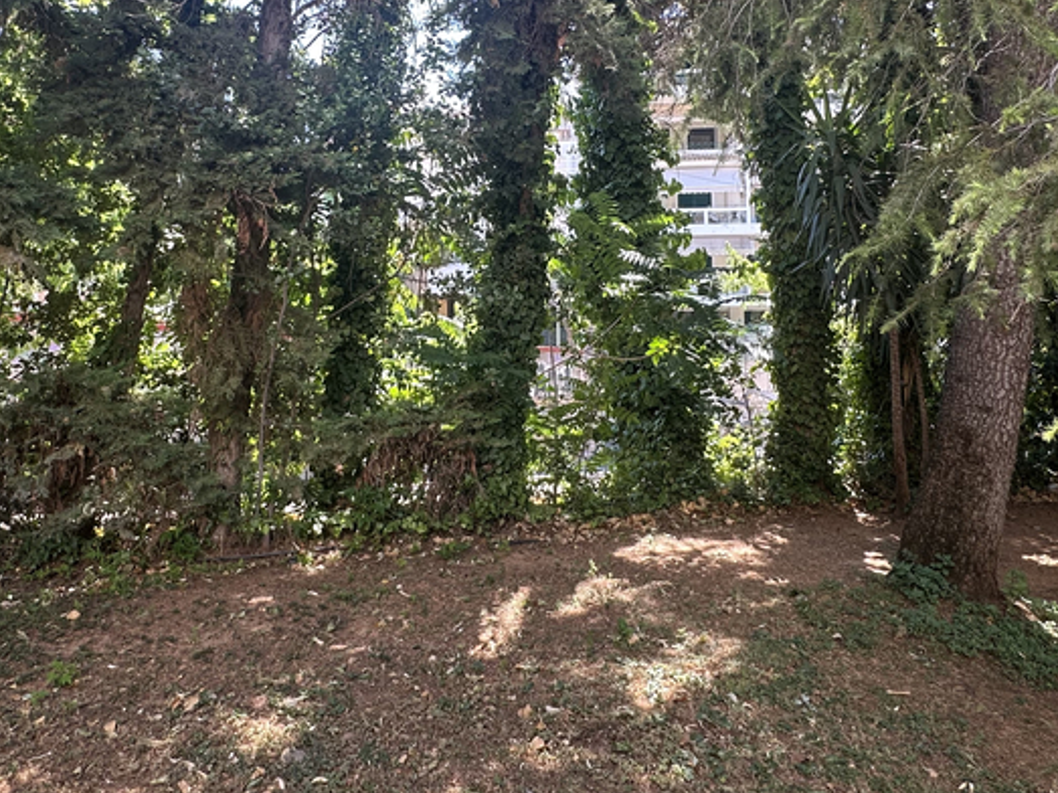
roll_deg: +0.4
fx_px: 825
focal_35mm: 27
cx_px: 469
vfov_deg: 50.6
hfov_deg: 65.1
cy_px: 279
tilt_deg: +2.7
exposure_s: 1/99
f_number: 2.2
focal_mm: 2.22
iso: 50
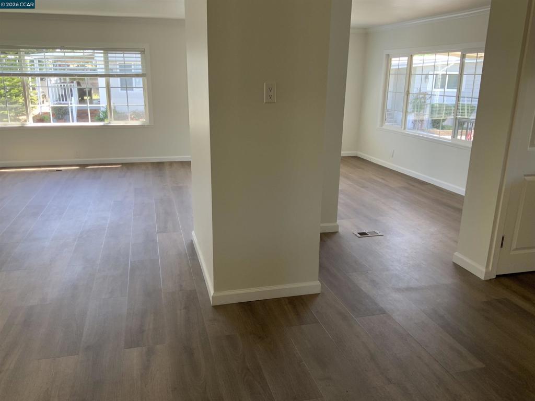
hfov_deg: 61.7
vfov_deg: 48.2
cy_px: 200
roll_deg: -0.8
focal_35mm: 29
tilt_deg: -16.3
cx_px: 268
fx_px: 448
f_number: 1.8
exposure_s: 1/120
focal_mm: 3
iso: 40
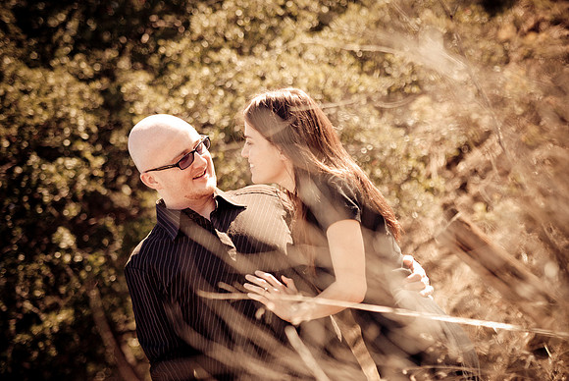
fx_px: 2492
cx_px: 284
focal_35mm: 158
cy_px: 190
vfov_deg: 8.7
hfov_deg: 13.0
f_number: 2.8
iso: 250
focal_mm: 105
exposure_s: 1/800
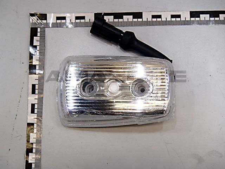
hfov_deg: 30.3
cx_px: 112
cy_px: 84
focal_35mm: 64
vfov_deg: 22.9
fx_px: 416
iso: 400
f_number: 5.4
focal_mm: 11.43
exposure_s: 1/60
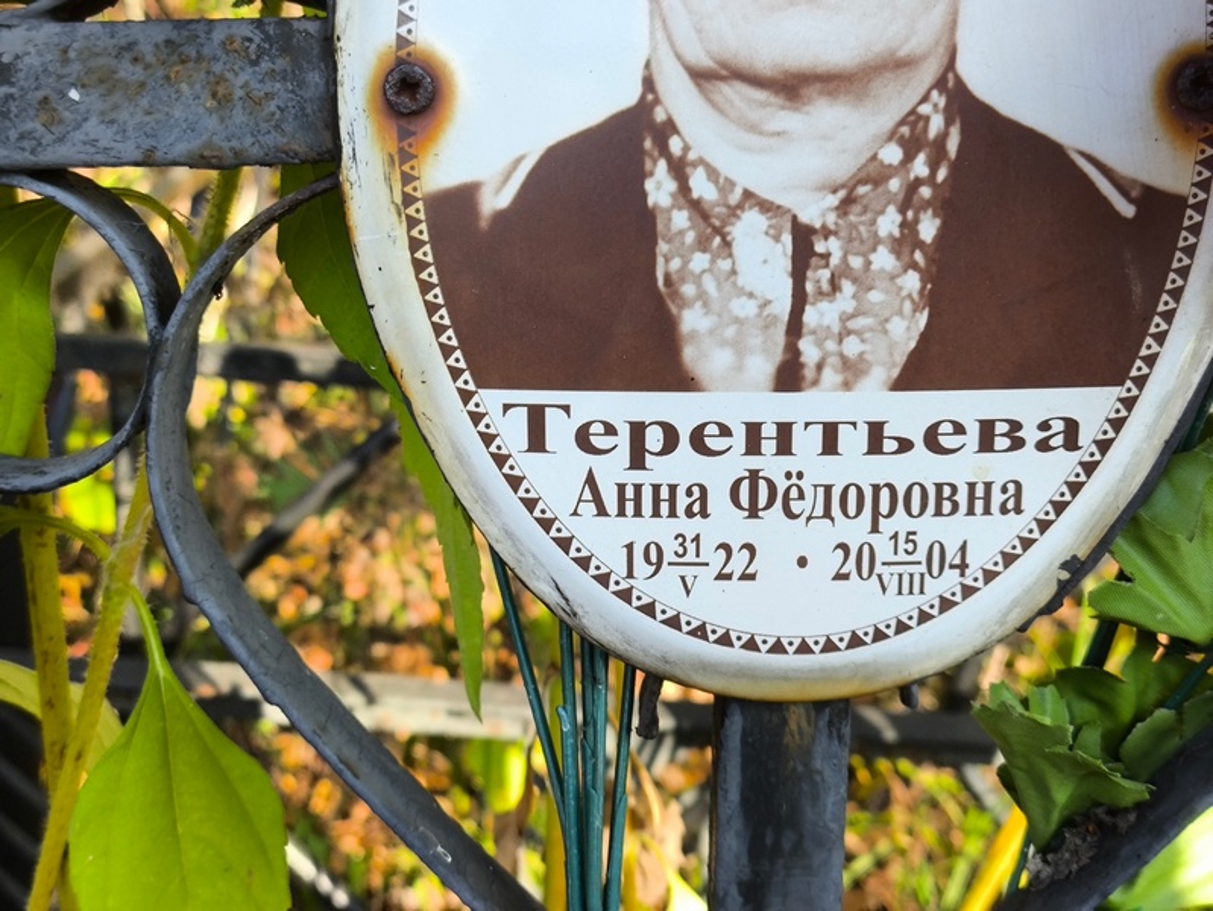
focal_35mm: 50
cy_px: 456
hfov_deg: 38.2
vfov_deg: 29.1
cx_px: 606
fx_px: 1753
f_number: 1.7
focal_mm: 4.71
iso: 50
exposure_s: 1/221
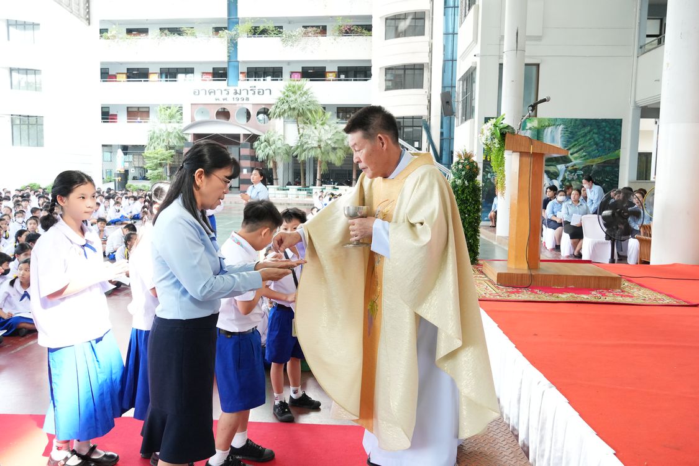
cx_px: 350
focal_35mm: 30
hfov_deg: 61.9
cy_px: 233
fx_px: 582
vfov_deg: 43.6
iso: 2000
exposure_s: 1/250
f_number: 4.5
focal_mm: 20
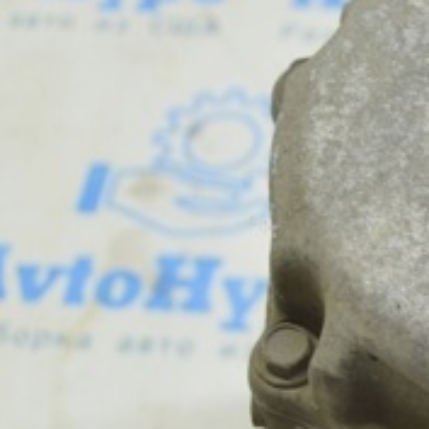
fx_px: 1746
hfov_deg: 13.5
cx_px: 560
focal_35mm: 125
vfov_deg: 14.0
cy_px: 309
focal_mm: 27
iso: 400
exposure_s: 1/20
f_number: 5.6
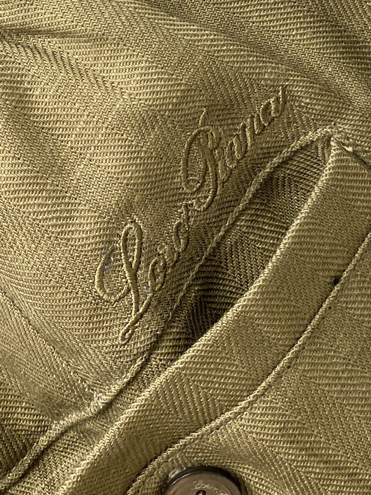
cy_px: 248
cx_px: 186
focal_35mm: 26
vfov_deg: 67.3
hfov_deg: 53.1
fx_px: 372
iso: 100
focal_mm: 4.25
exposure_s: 1/121
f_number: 1.8
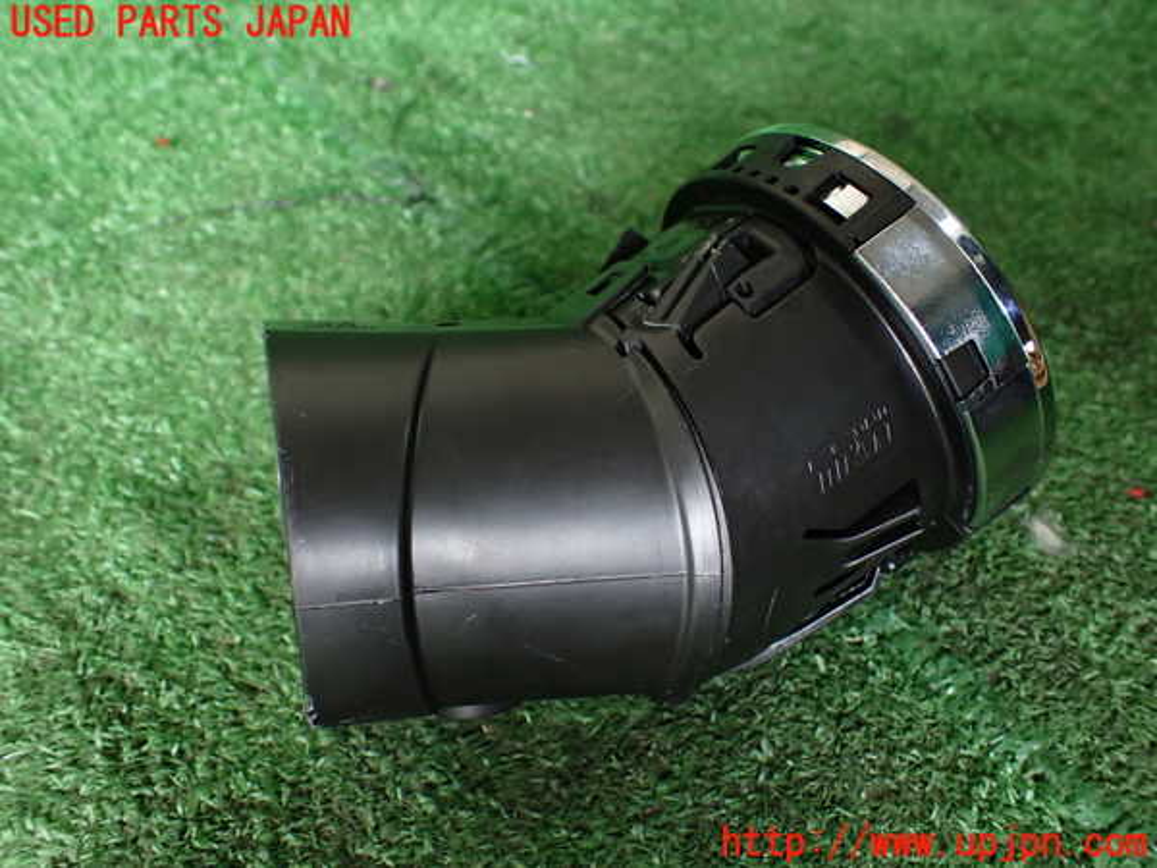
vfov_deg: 46.8
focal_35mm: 30
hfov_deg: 60.0
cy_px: 434
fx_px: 1003
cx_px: 578
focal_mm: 5.4
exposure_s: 1/125
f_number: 2.3
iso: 400
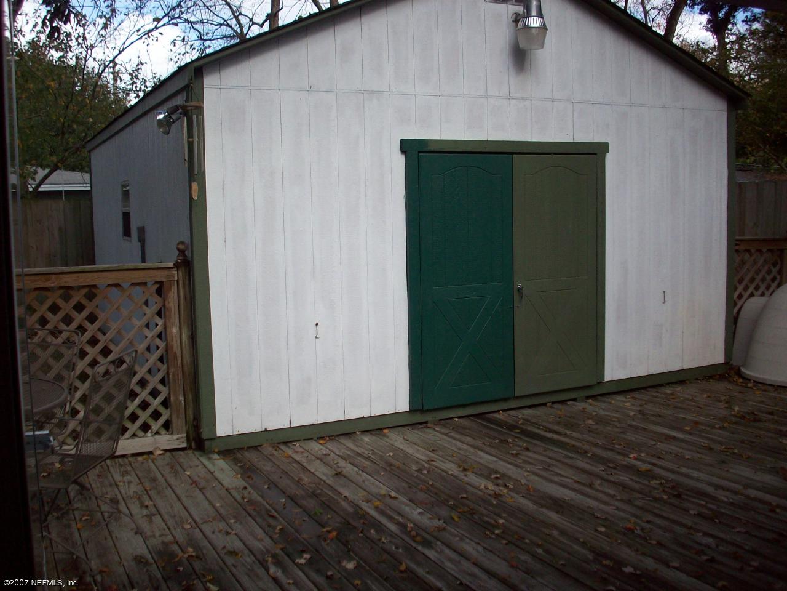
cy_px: 296
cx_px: 394
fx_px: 841
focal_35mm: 37
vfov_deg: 38.7
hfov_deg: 50.1
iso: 80
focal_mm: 6.2
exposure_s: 1/198
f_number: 5.6
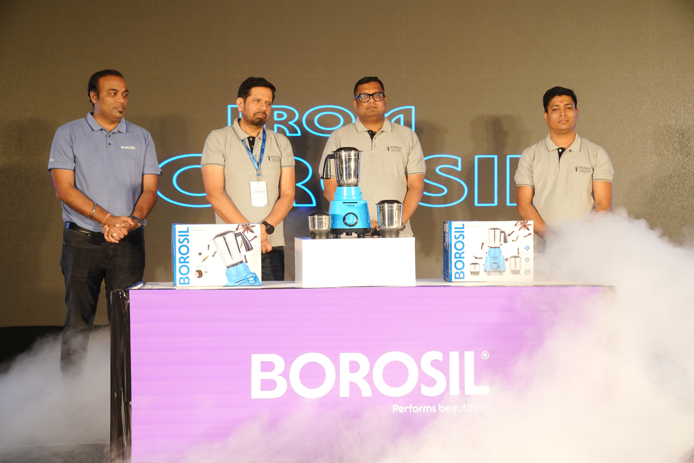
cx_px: 347
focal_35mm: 61
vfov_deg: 22.3
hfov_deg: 32.9
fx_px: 1176
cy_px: 232
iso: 2000
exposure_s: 1/160
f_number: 4
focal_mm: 61
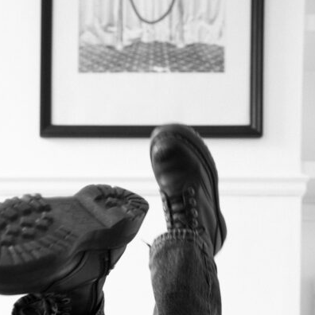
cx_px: 51
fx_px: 679
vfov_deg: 23.9
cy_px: 374
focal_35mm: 66
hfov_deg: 25.5
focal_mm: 30
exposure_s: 1/125
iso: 640
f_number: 2.8
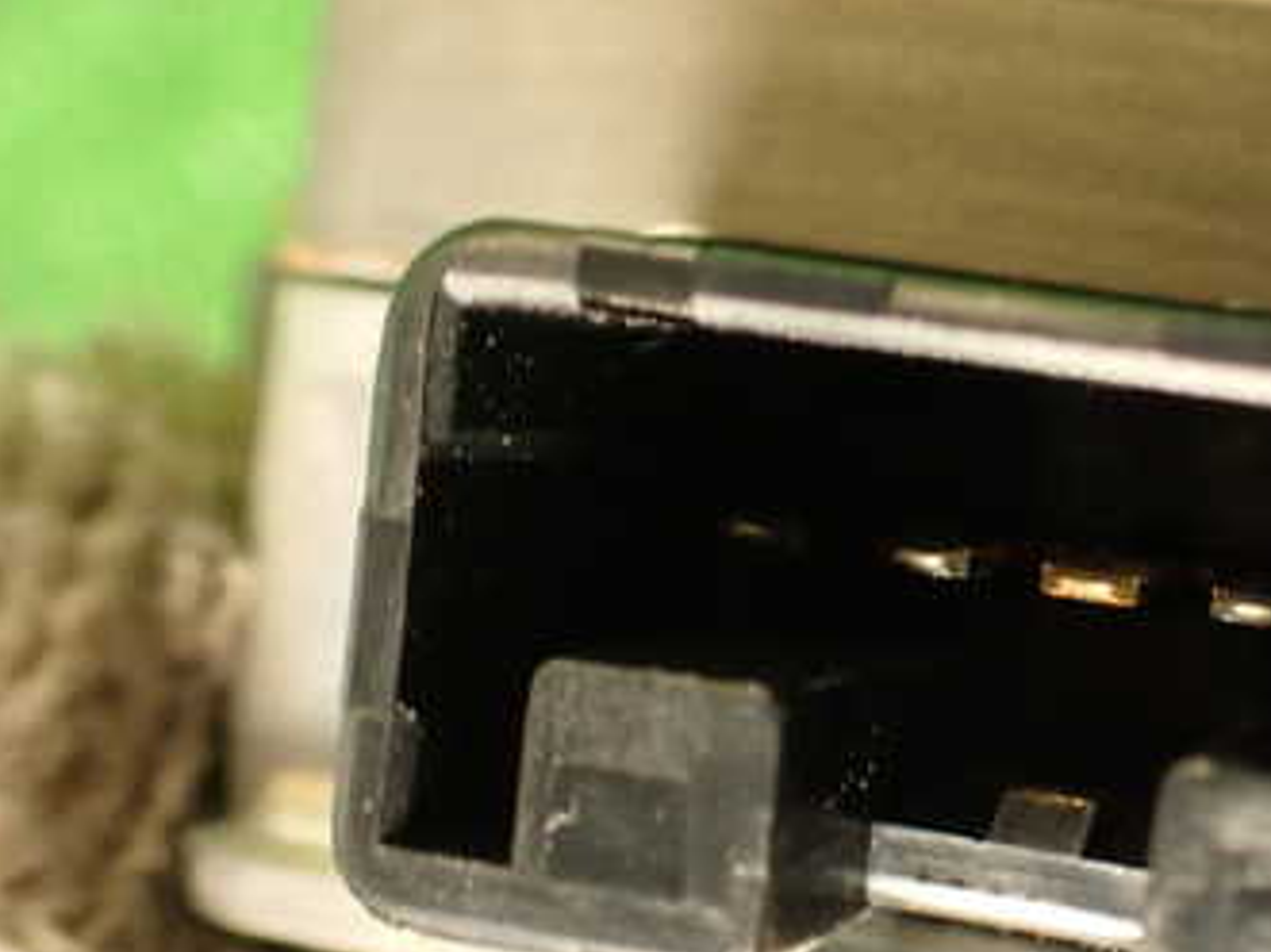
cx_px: 1133
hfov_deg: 31.7
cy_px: 572
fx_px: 2129
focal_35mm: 58
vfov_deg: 25.2
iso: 200
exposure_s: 1/40
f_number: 2.4
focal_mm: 5.79
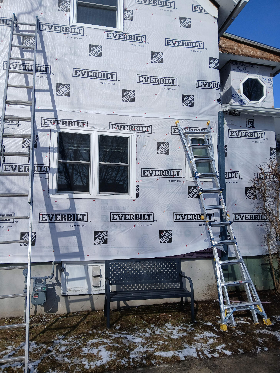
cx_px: 140
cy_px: 186
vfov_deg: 67.3
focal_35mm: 26
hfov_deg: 53.1
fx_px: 280
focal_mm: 3.98
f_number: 1.8
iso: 20
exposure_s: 1/842
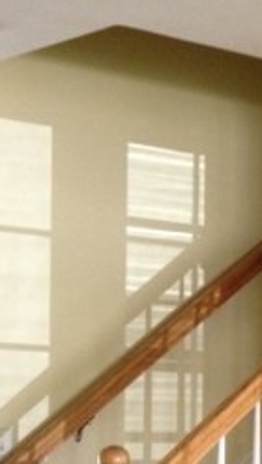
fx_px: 1515
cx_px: 687
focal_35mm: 123
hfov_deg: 8.7
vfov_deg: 16.9
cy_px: 511
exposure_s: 1/20
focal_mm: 4.28
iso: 125
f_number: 2.4
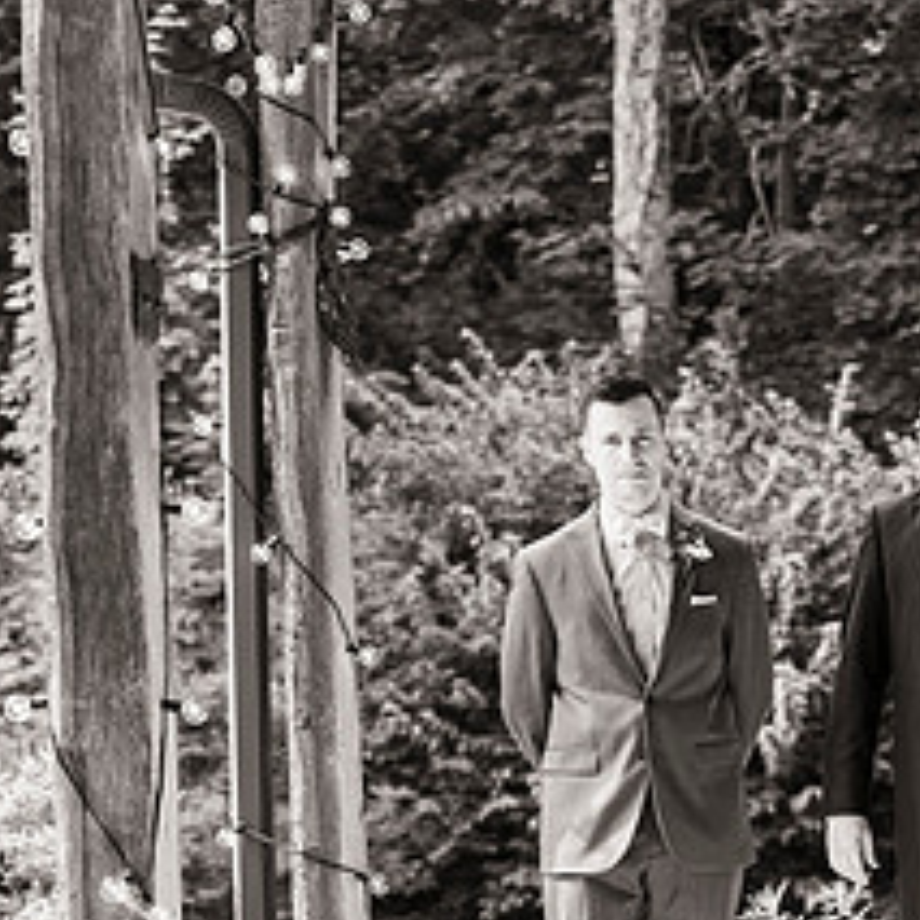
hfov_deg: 9.9
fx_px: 5232
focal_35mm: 174
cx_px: 1015
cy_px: 711
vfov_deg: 10.0
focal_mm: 75
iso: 400
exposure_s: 1/500
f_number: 3.5
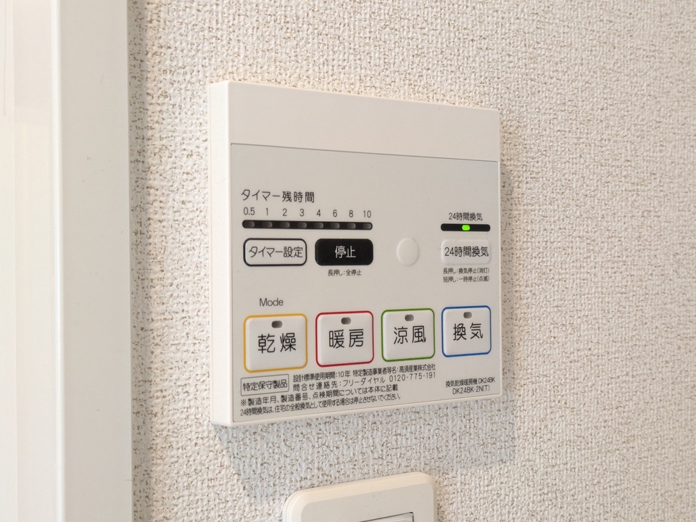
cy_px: 261
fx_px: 1025
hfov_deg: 37.5
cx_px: 348
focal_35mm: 51
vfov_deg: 28.6
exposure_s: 1/50
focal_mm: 5.43
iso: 266
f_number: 1.89
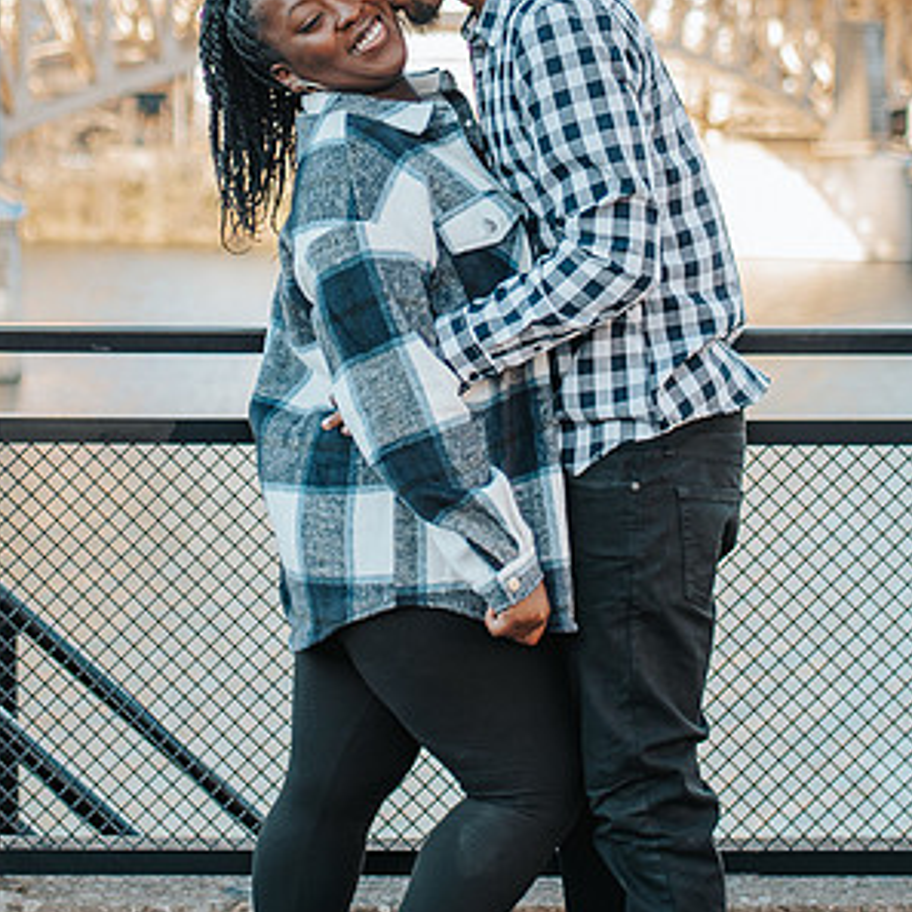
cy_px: 151
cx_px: 375
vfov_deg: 17.9
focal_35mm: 96
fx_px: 2862
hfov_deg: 18.1
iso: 100
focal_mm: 35
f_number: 1.8
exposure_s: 1/640
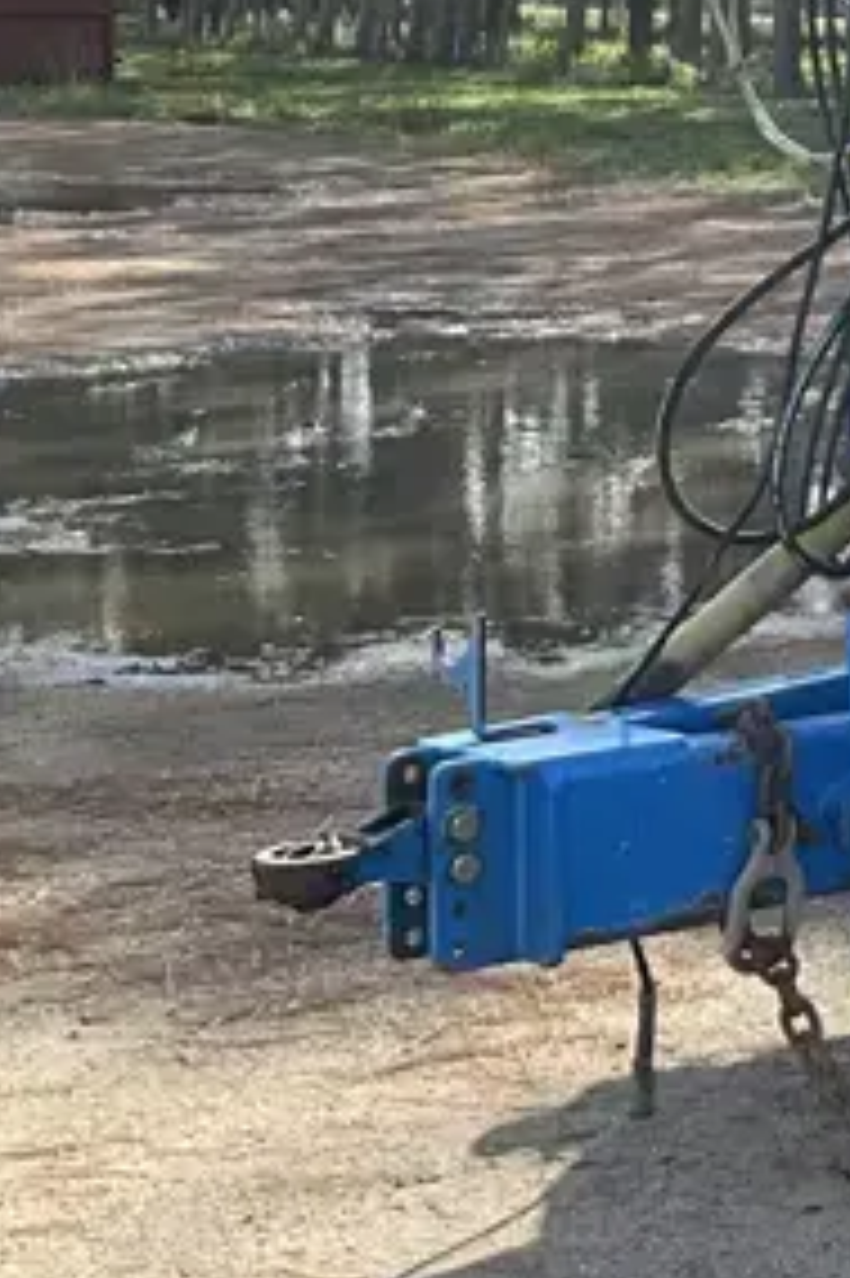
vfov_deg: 19.6
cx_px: 1997
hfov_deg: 11.3
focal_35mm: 102
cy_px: 63
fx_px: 3617
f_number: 1.8
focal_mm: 3
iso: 25
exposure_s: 1/792
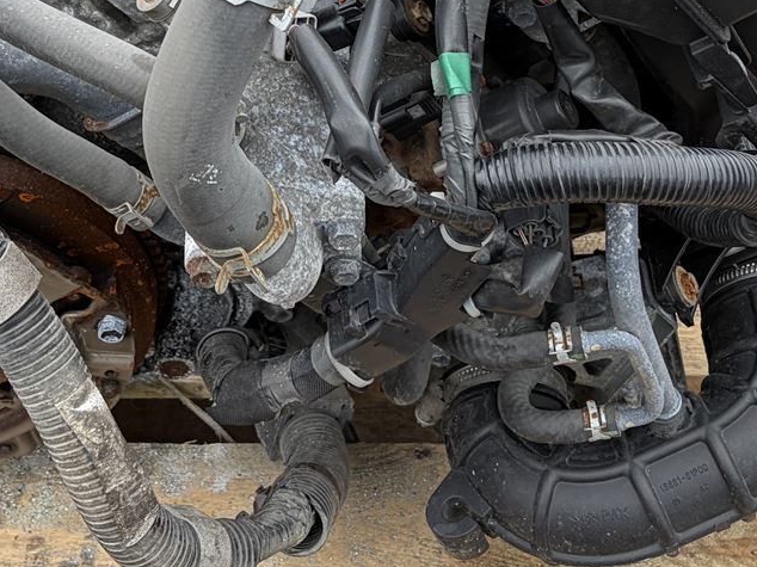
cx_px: 308
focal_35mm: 84
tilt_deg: -38.5
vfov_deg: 17.0
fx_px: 1836
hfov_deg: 23.3
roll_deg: +2.0
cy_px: -50
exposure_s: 1/331
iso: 50
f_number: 1.6
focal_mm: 5.96
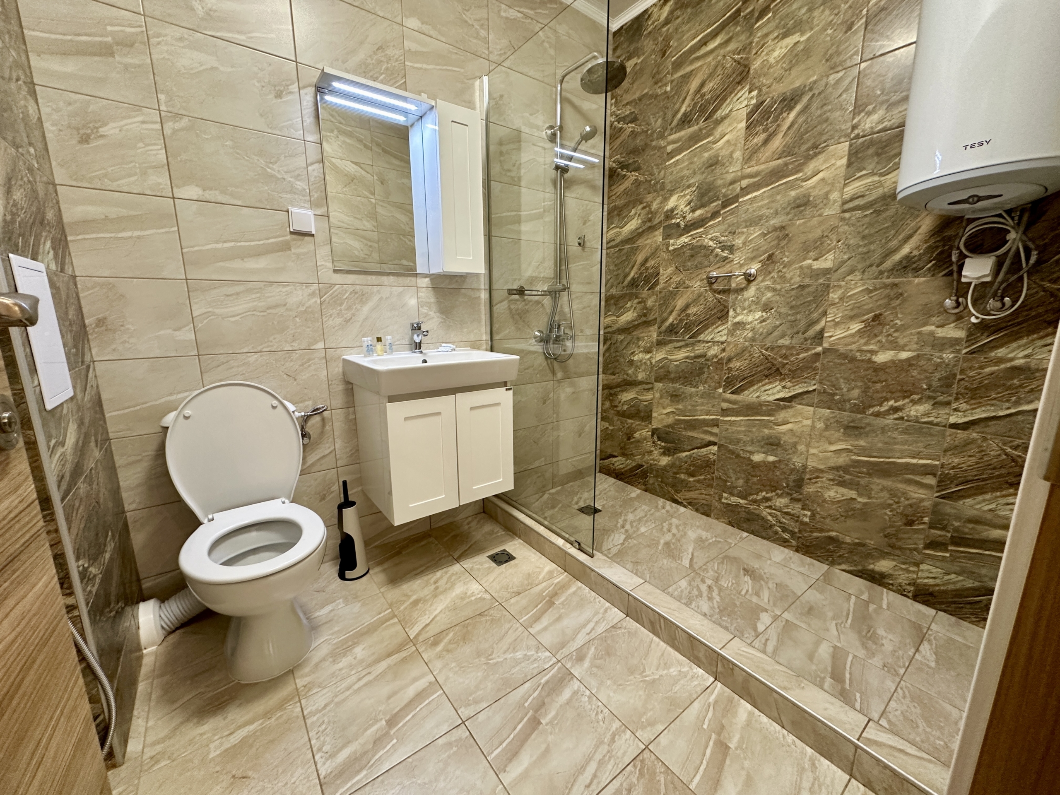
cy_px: 398
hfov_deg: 102.1
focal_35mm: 14
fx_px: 429
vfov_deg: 85.7
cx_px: 530
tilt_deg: -11.7
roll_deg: +0.2
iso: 250
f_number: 2.2
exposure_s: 1/50
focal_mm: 2.22
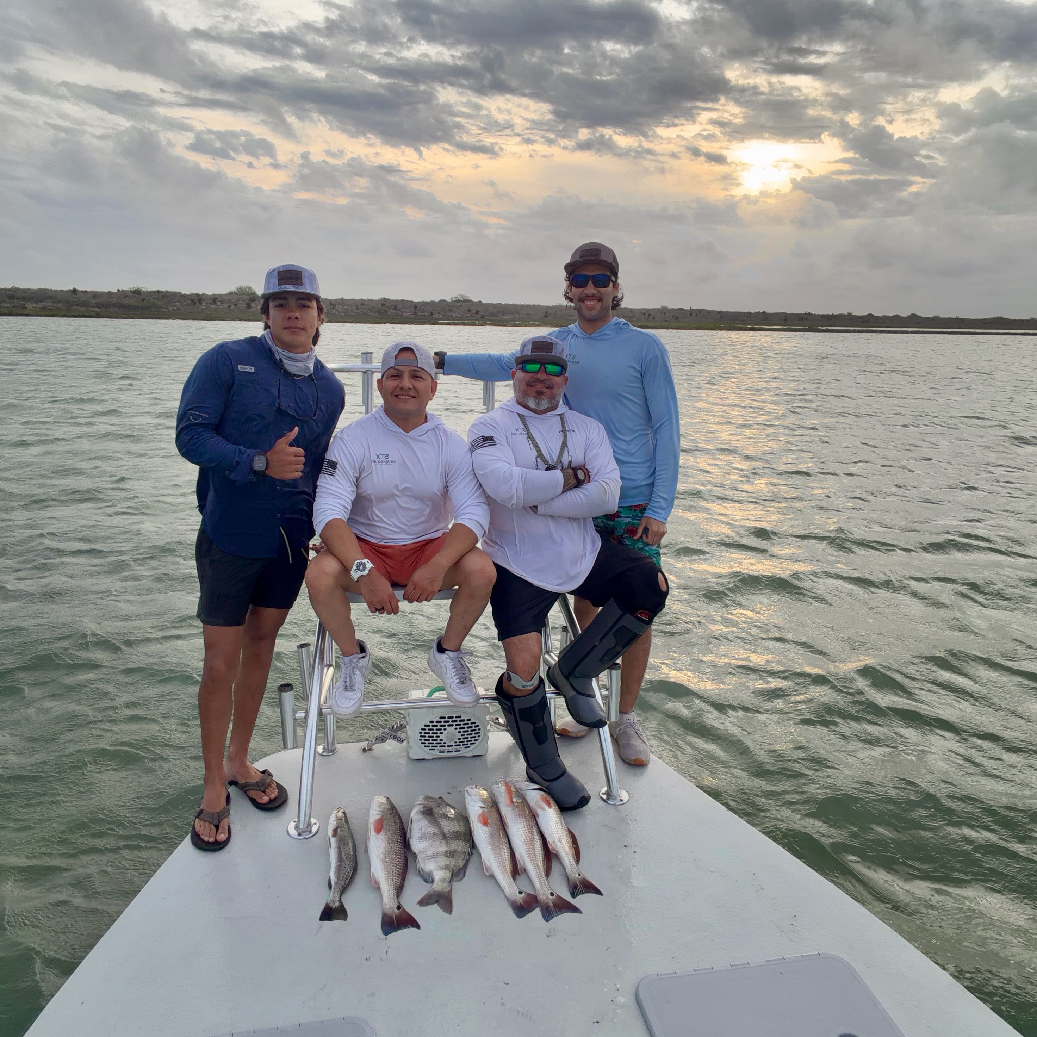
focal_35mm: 23
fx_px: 780
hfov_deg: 67.2
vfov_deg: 67.3
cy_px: 527
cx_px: 491
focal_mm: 2.71
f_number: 1.9
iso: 32
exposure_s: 1/258
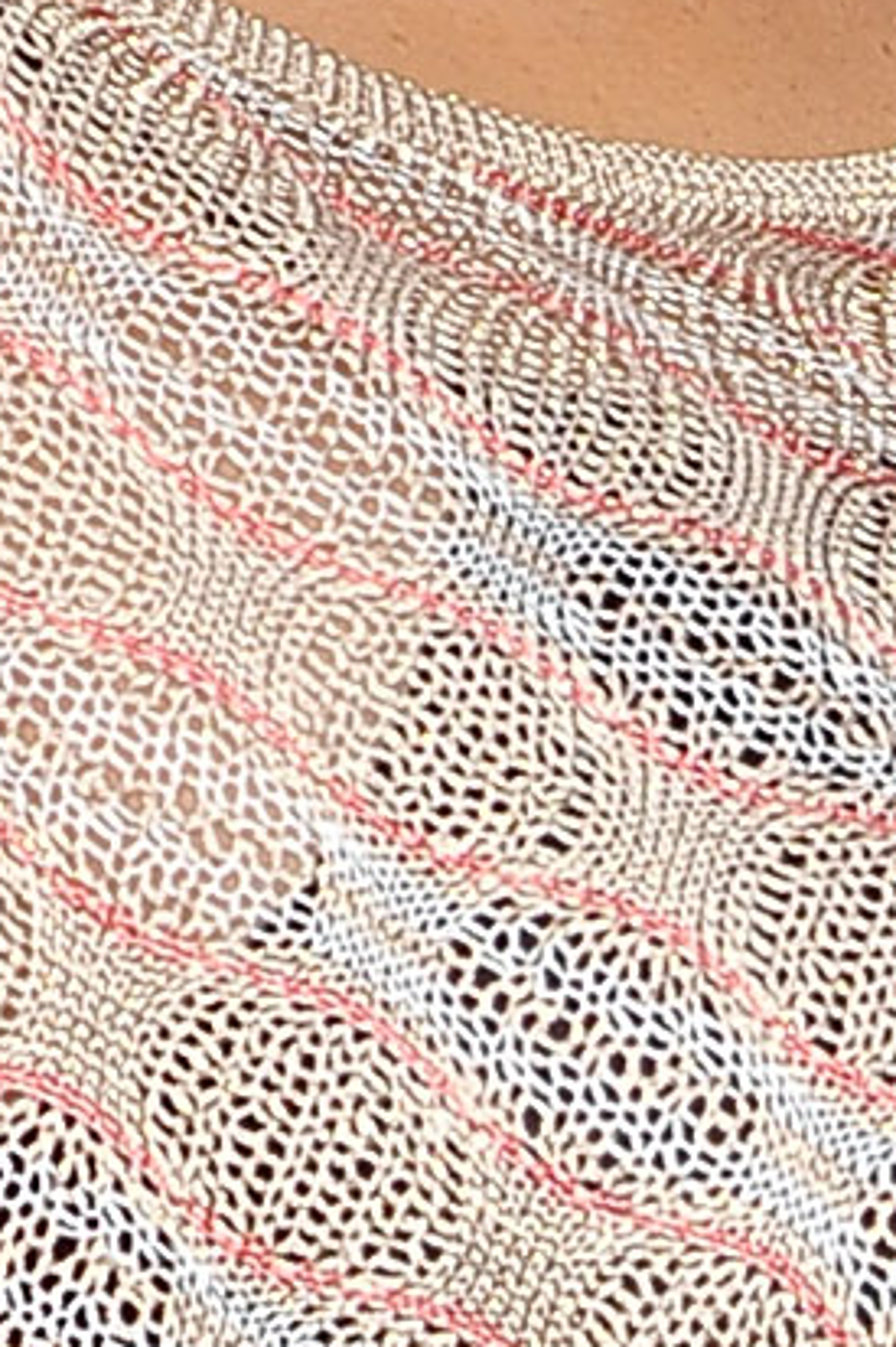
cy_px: 672
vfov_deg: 5.2
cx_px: 1461
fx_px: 14945
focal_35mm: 400
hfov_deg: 3.4
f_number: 5.6
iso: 400
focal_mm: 55
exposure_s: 1/60
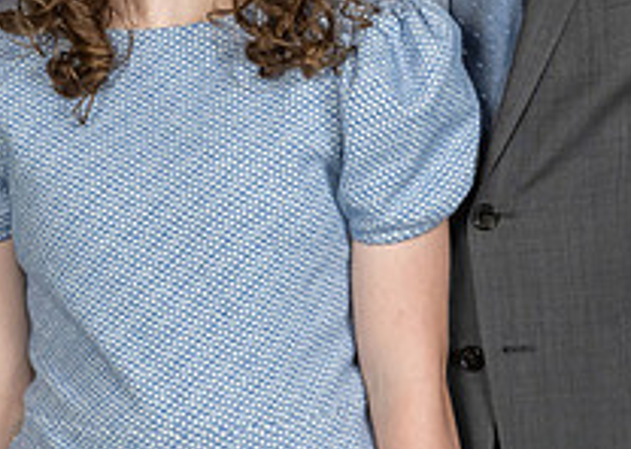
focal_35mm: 206
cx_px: 170
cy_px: -74
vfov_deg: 6.9
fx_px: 3687
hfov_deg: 9.8
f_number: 8
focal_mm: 45
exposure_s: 1/200
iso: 640
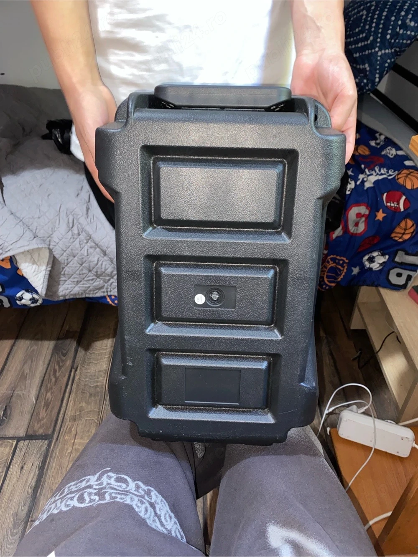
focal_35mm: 26
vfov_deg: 67.3
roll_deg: +1.4
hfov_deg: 53.0
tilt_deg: -38.1
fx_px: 419
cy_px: 278
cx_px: 209
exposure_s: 1/4
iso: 64
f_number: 1.8
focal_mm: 4.25
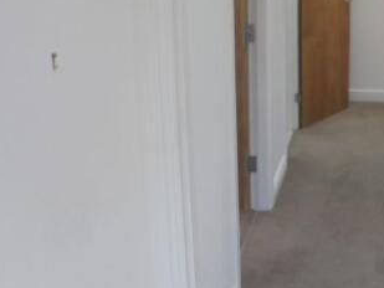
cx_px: 337
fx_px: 544
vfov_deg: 28.5
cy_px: 27
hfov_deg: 36.7
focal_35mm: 49
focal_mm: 4.6
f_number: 3.5
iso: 100
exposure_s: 1/30
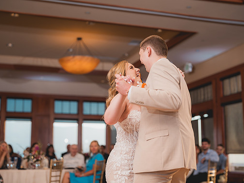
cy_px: 93
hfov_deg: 34.9
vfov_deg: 26.5
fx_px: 388
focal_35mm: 55
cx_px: 117
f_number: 1.8
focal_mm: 50
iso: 125
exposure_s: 1/250
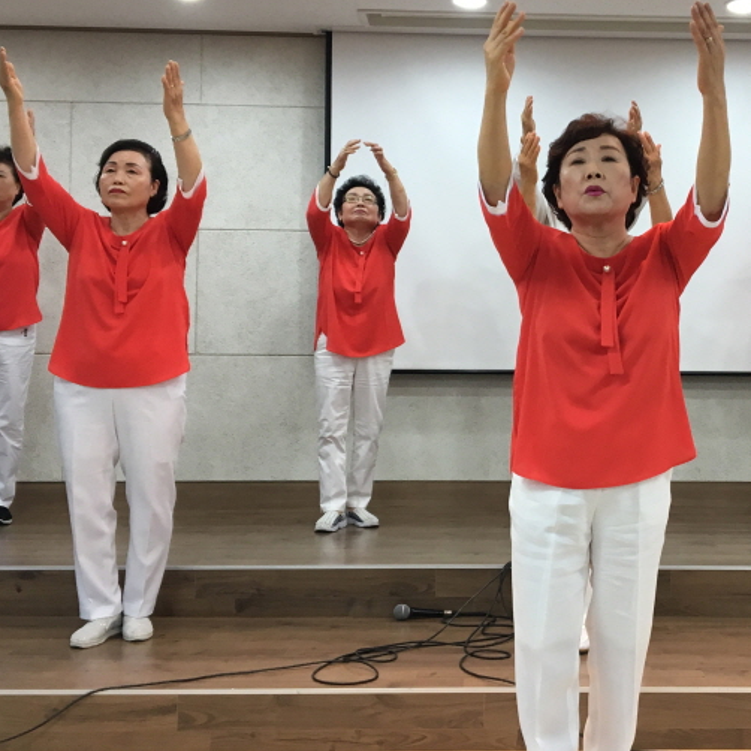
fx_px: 1203
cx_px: 557
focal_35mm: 49
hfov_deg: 34.0
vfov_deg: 34.6
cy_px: 302
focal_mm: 4.15
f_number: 2.2
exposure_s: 1/30
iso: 64
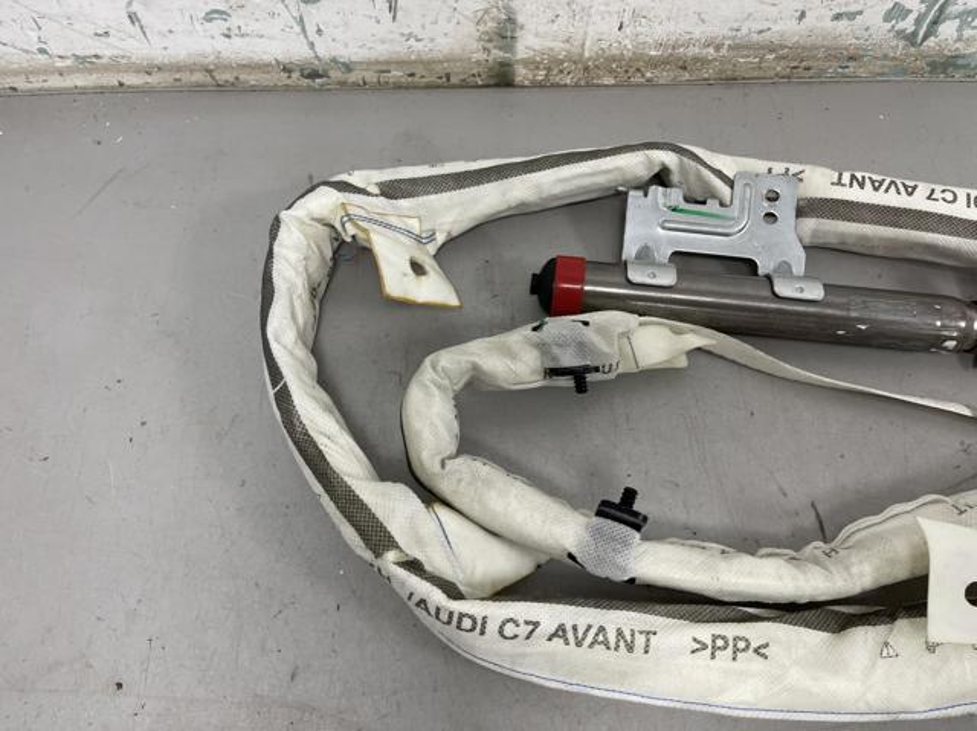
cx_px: 488
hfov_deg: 69.4
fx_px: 705
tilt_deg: -66.1
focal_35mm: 25
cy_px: 366
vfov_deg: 54.8
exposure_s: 1/100
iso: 80
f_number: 1.6
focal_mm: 5.1
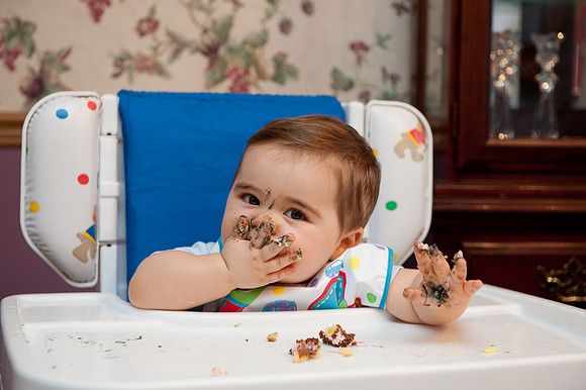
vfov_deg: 19.4
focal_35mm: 70
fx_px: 1139
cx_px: 293
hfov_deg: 28.9
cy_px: 195
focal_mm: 70
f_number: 4.5
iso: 500
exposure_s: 1/60
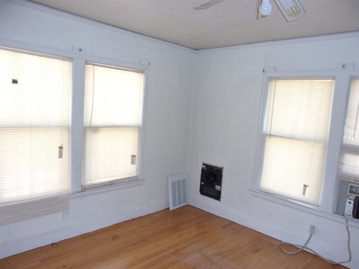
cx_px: 180
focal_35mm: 27
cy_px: 134
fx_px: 280
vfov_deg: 51.4
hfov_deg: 65.3
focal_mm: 4.9
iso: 148
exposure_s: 1/34
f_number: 3
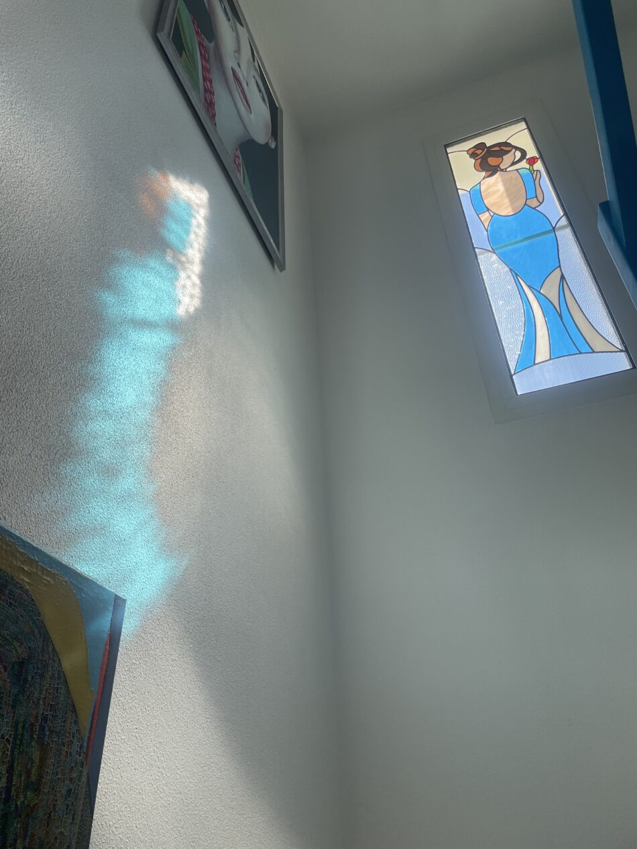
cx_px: 318
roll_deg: +2.9
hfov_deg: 53.1
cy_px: 424
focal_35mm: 26
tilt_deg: +36.3
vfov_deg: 67.3
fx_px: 638
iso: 32
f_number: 1.6
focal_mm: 4.2
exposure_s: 1/703
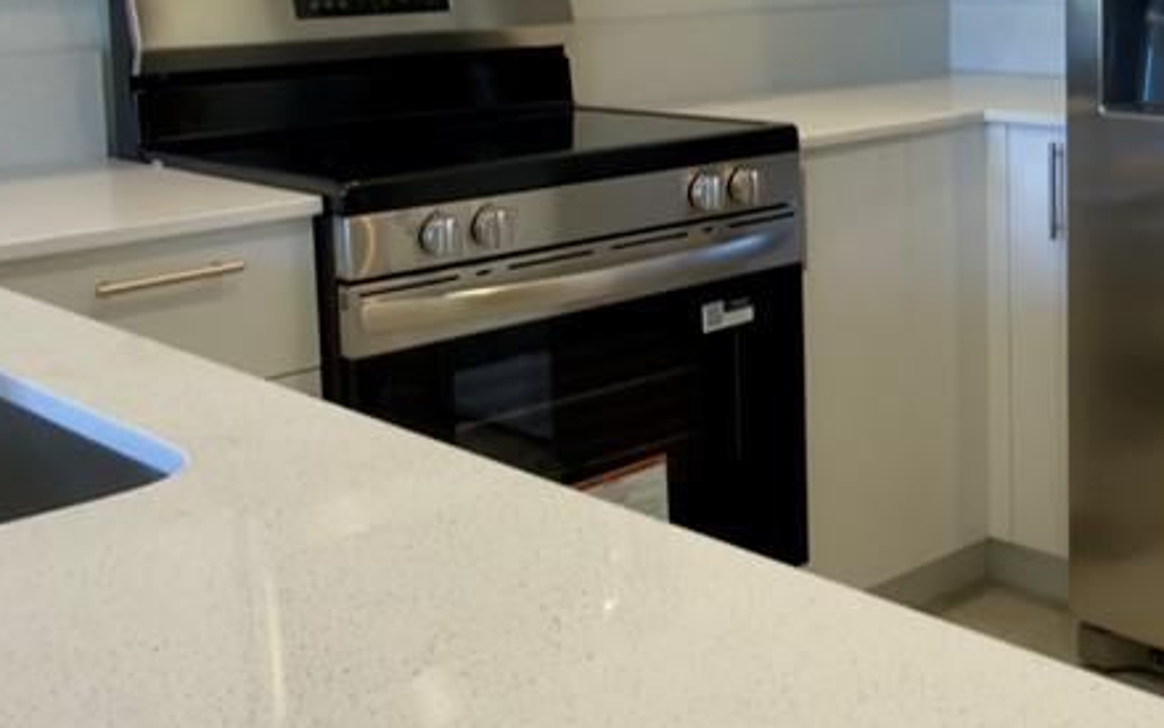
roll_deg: +1.0
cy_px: 79
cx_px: 899
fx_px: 1713
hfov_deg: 36.5
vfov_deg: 23.4
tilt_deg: -4.3
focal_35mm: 54
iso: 50
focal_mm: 2.22
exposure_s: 1/40
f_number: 2.2
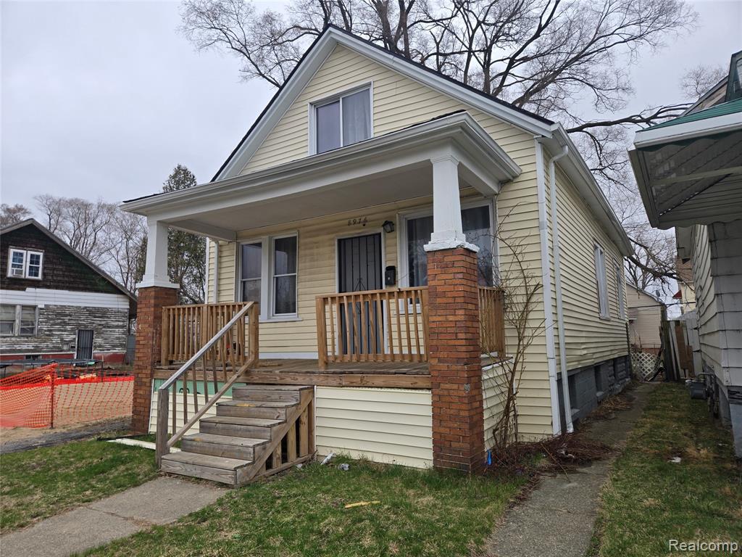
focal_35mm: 23
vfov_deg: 58.9
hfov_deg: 73.9
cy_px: 278
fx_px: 493
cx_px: 371
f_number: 1.8
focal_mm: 5.4
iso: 25
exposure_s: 1/449
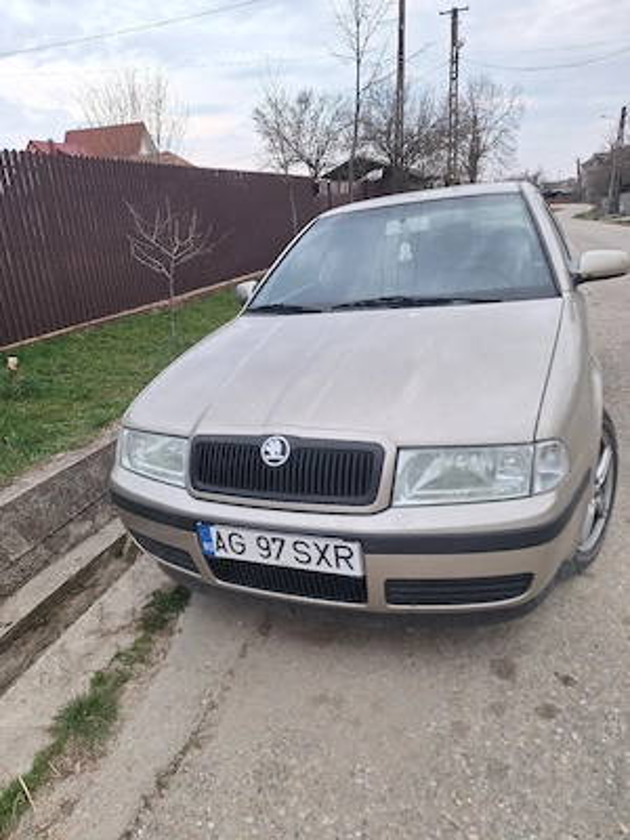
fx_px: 558
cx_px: 315
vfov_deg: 73.9
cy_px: 420
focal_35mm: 23
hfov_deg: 58.9
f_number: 1.8
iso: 40
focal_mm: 5.54
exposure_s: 1/156
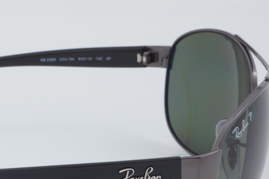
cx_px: 20
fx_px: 1128
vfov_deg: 9.1
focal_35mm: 151
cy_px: 158
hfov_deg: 13.5
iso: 100
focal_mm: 50
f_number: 32
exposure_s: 1/4
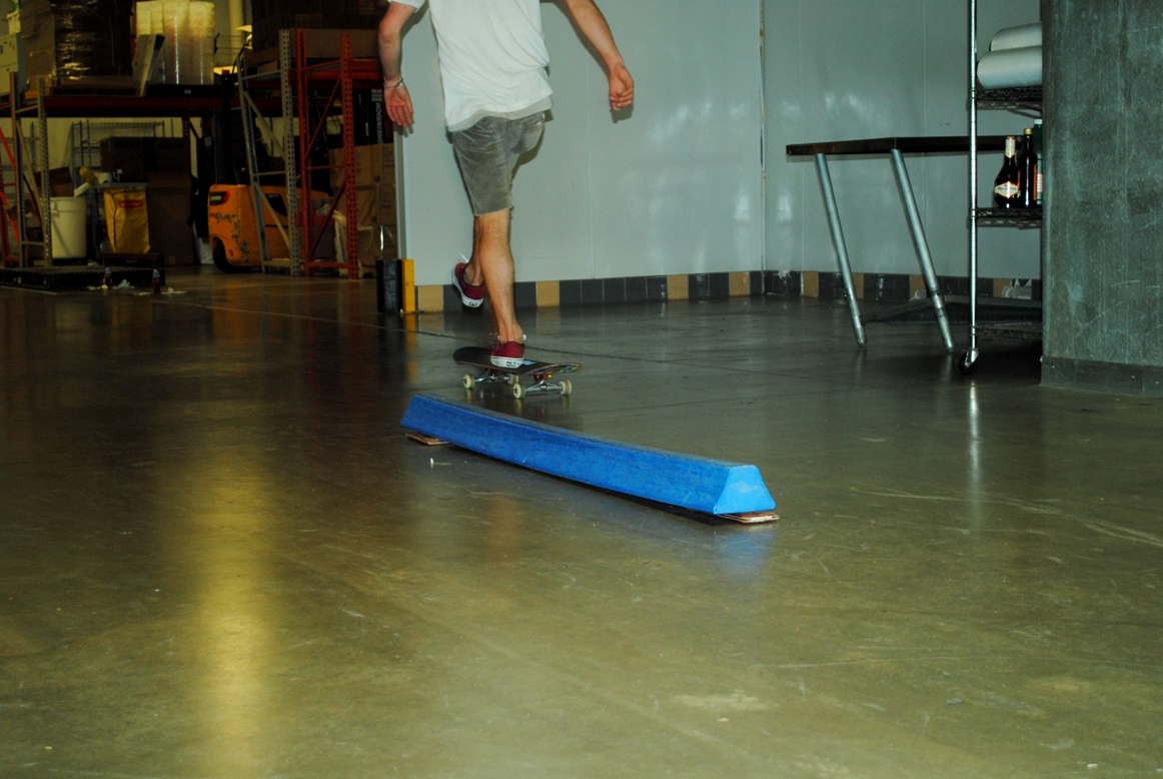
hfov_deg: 33.4
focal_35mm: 60
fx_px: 1941
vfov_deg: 22.7
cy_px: 390
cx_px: 582
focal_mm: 40
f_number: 5.3
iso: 400
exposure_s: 1/30
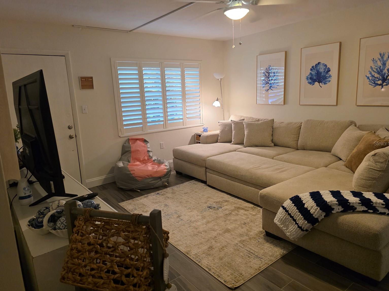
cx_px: 195
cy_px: 143
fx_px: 270
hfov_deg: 71.6
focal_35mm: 24
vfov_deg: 56.8
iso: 640
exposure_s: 1/120
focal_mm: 6.3
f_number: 1.7
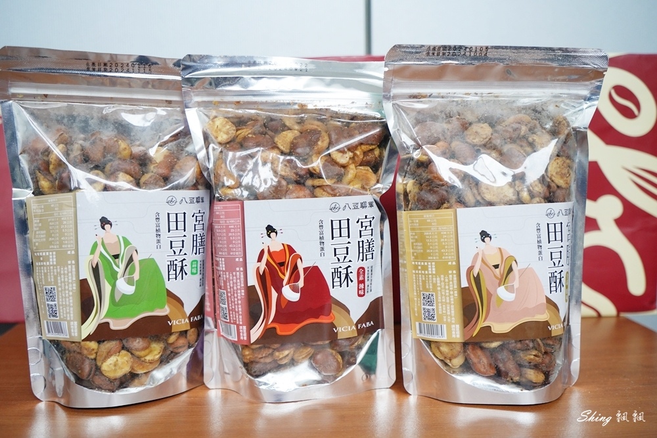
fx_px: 639
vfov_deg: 37.9
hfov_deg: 54.4
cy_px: 219
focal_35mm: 35
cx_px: 328
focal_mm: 35
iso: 800
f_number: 4
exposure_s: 1/40
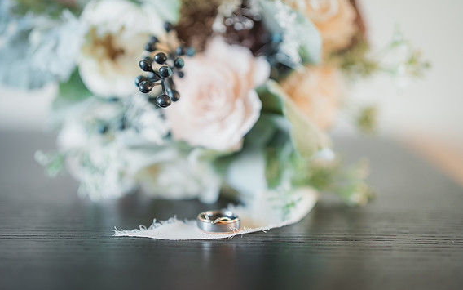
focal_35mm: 54
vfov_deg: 24.0
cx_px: 228
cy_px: 149
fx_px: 681
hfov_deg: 37.5
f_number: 1.4
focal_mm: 50
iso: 400
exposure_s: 1/160
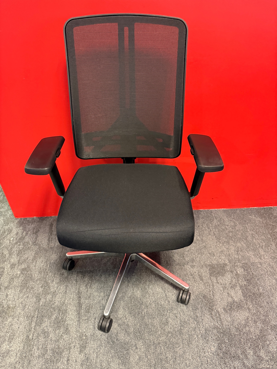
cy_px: 184
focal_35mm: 24
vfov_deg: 71.6
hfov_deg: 56.8
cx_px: 138
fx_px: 256
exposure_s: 1/50
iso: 800
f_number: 1.78
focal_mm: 6.76
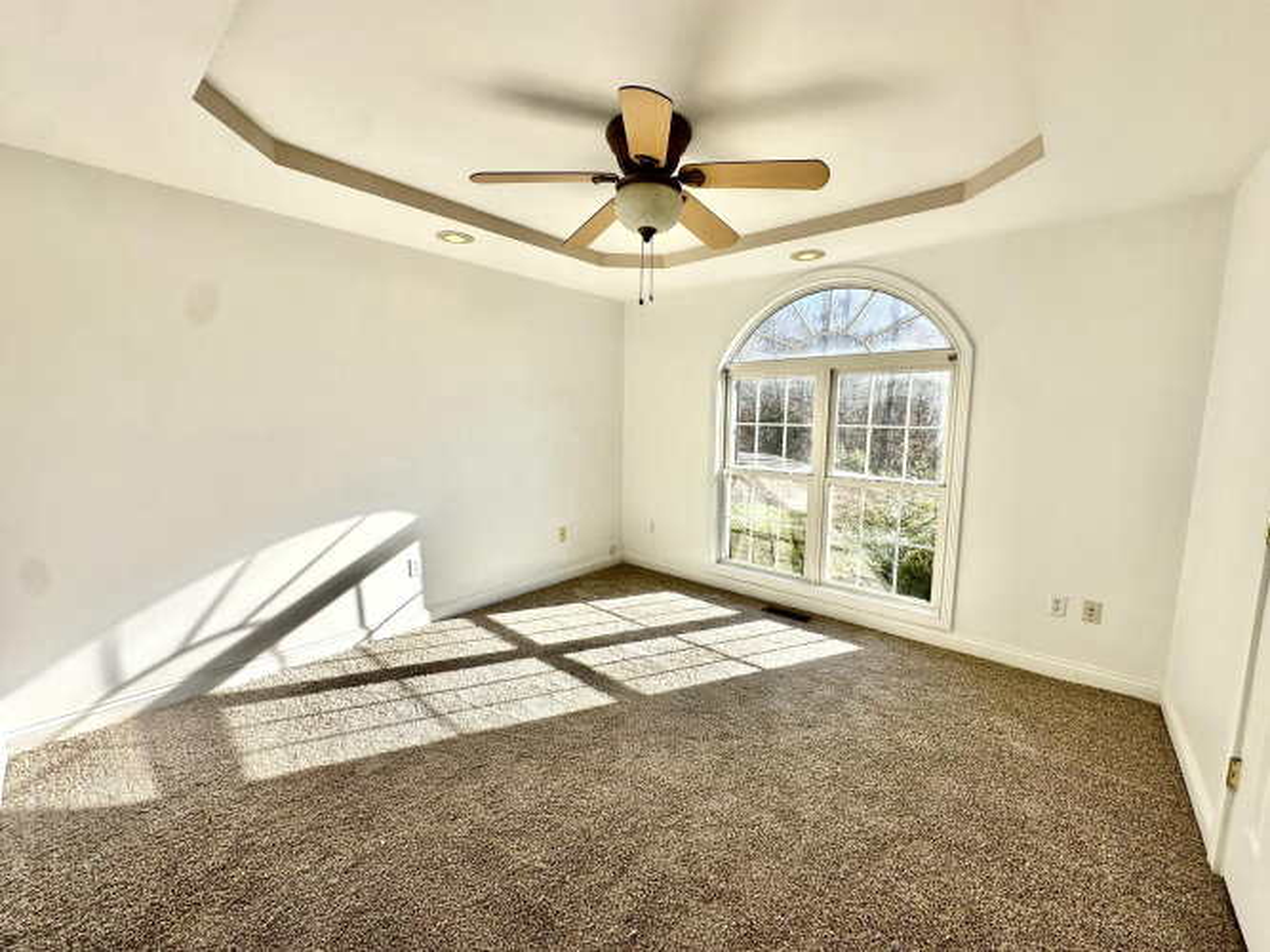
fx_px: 514
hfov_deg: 102.1
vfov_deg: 85.7
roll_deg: -0.6
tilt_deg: -6.8
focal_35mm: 14
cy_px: 476
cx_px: 635
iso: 40
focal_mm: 2.22
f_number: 2.2
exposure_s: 1/511
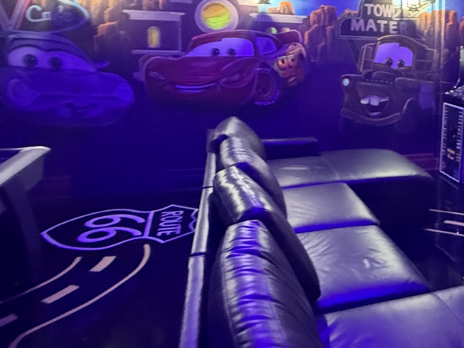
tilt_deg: -5.1
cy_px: 99
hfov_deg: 47.0
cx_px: 405
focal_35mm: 36
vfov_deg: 38.9
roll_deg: -0.7
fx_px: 483
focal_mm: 2.22
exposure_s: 1/30
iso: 1250
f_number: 2.2
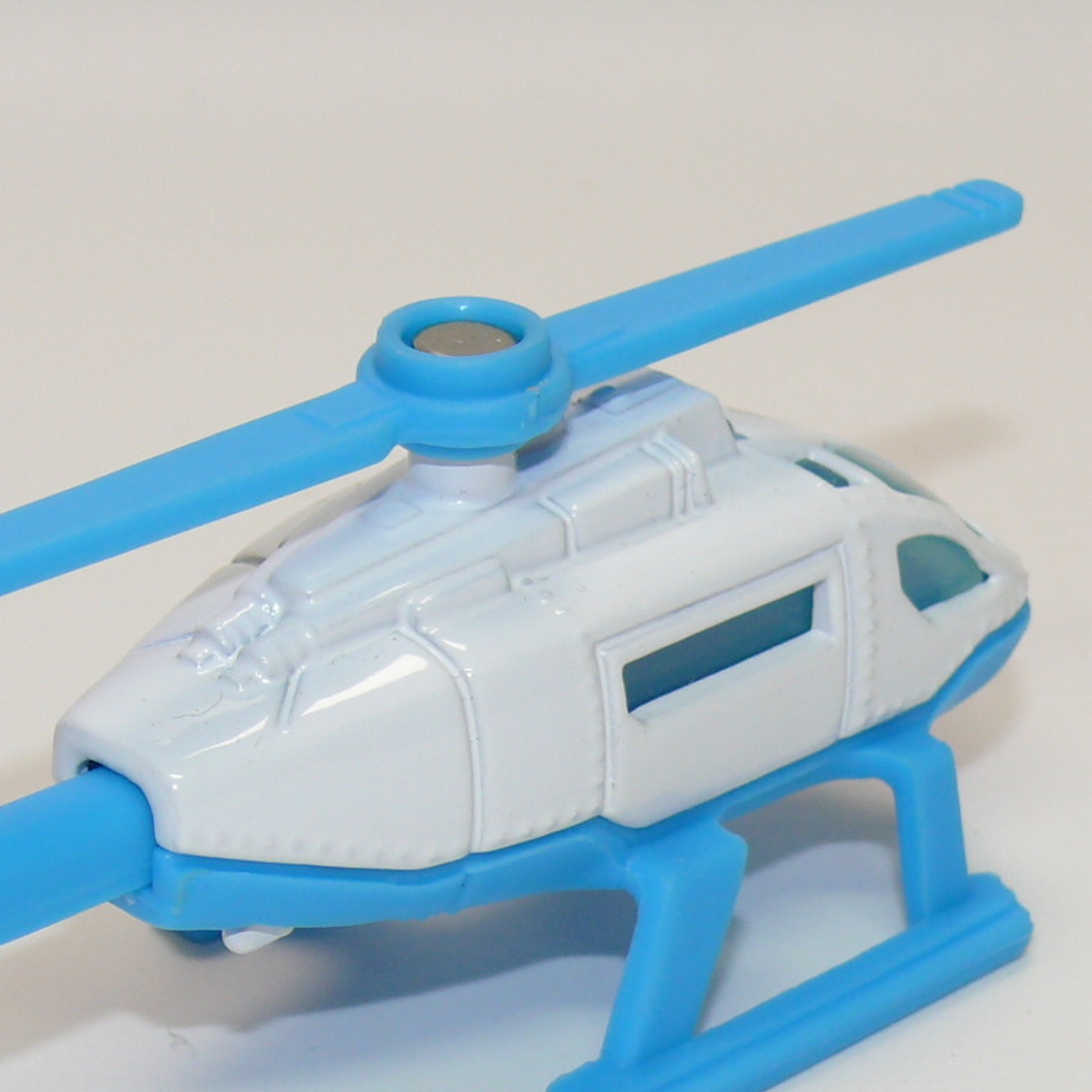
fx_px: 5211
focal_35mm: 146
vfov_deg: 12.0
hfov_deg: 11.9
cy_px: 686
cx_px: 312
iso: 100
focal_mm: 11.9
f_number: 4
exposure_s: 1/30
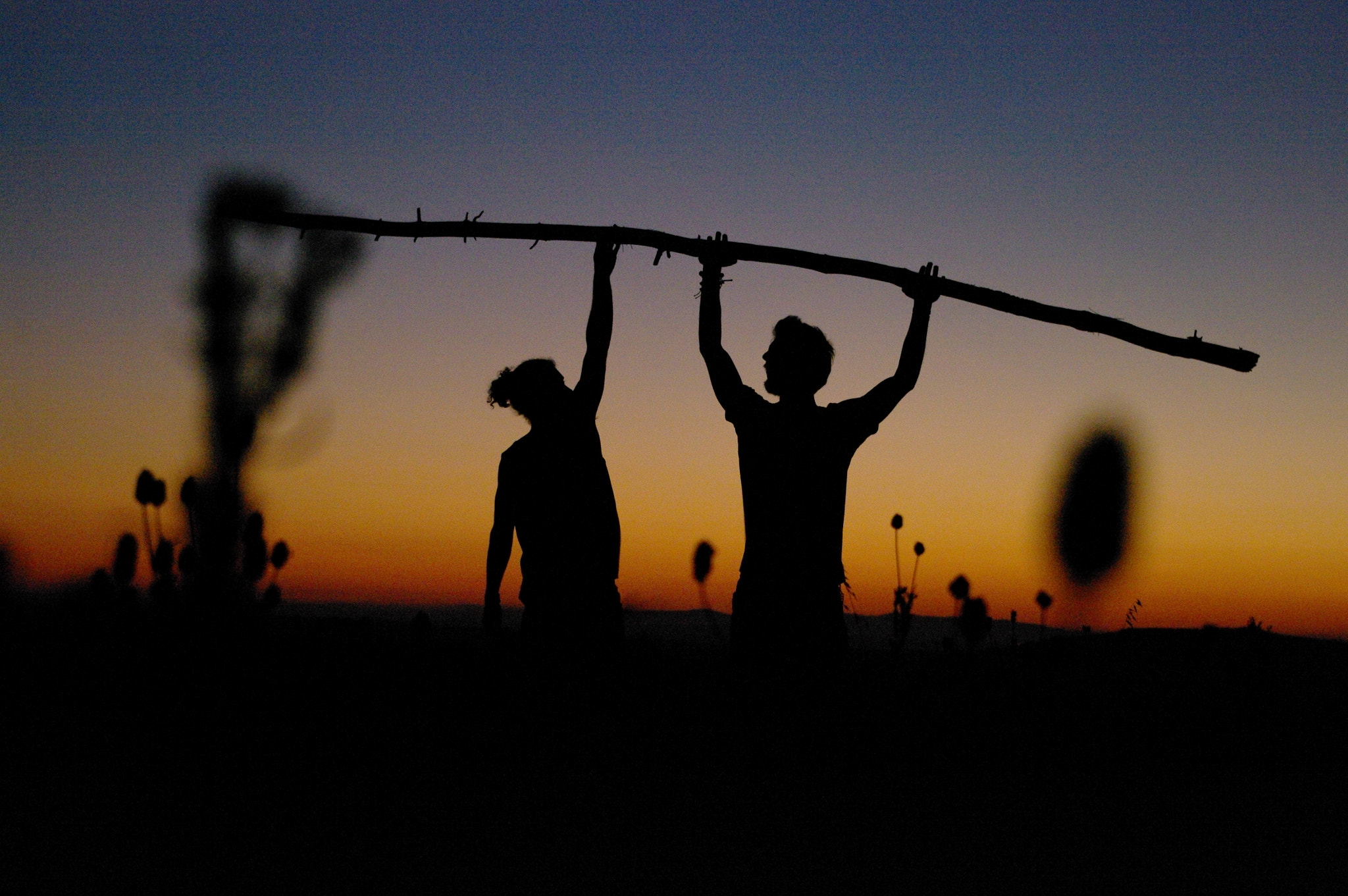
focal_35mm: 82
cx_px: 674
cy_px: 448
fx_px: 3086
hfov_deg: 24.6
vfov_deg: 16.5
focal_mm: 55
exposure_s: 1/90
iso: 3200
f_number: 6.7
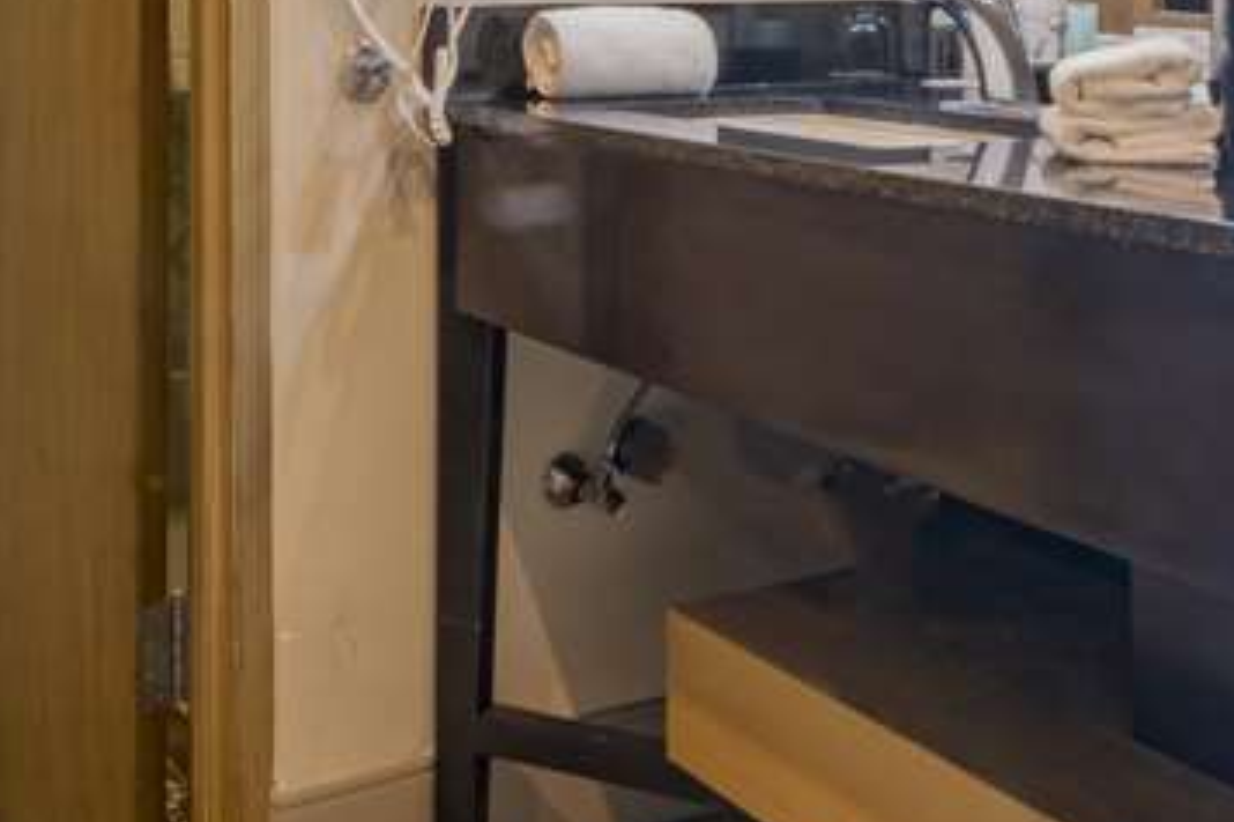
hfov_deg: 42.5
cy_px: -62
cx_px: 466
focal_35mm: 46
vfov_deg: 27.0
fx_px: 1576
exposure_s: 20
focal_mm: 11
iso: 50
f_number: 22
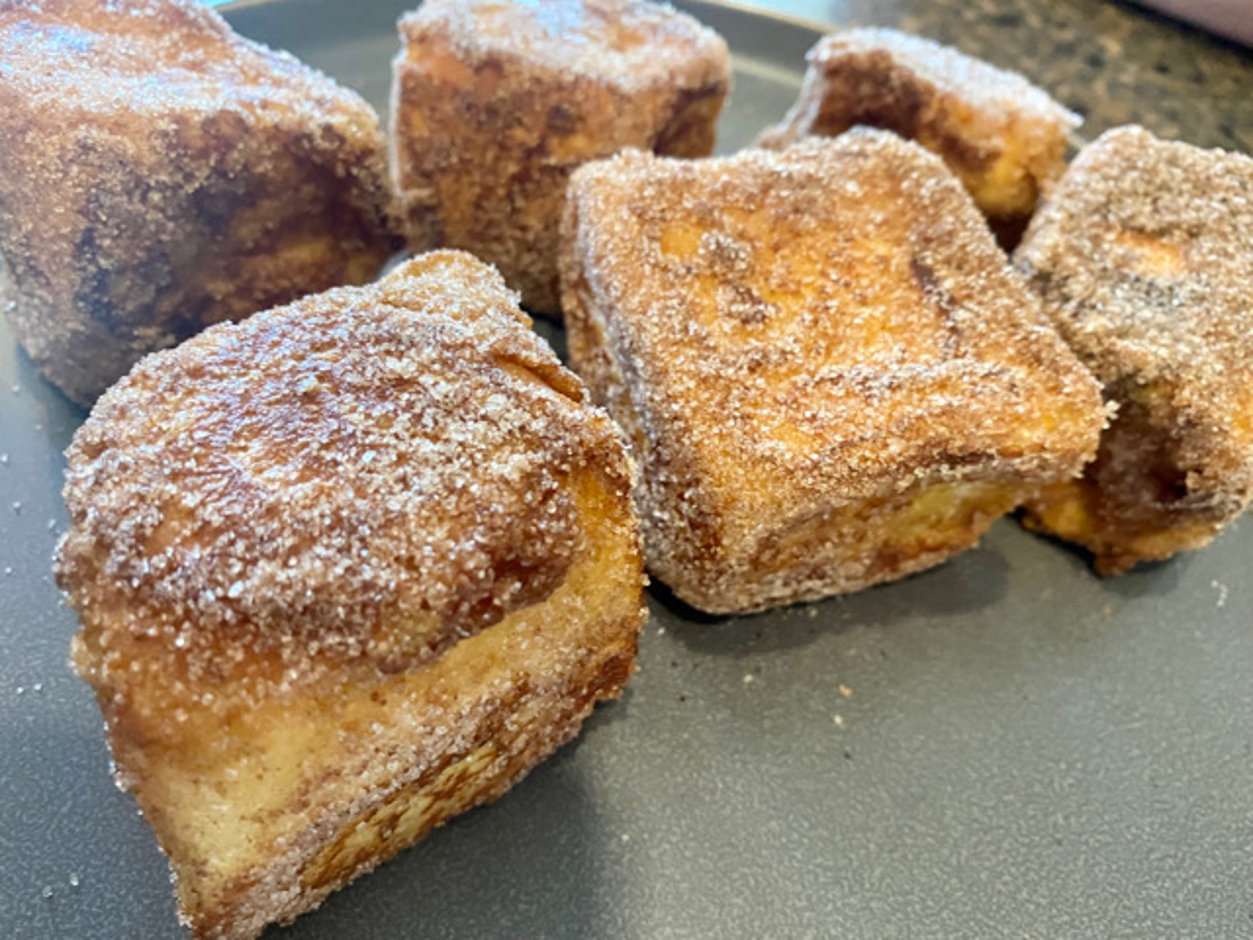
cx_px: 626
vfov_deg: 53.1
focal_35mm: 26
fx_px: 941
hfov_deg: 67.3
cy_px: 470
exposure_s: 1/60
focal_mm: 4.25
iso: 320
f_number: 1.8
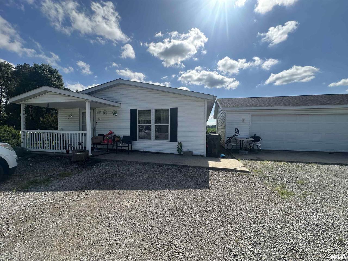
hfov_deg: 102.1
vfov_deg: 85.7
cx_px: 174
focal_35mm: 14
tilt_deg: -0.7
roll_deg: +0.1
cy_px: 130
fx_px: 141
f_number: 2.2
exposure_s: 1/2174
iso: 50
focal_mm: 2.22
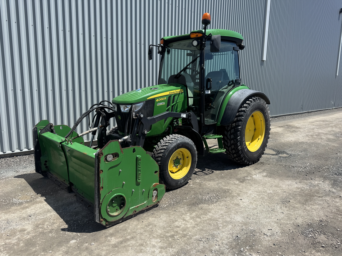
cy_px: 128
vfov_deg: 56.8
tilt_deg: -7.3
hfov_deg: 71.6
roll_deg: +0.1
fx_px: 237
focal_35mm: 24
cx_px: 171
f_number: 1.78
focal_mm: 6.76
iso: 80
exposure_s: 1/3802
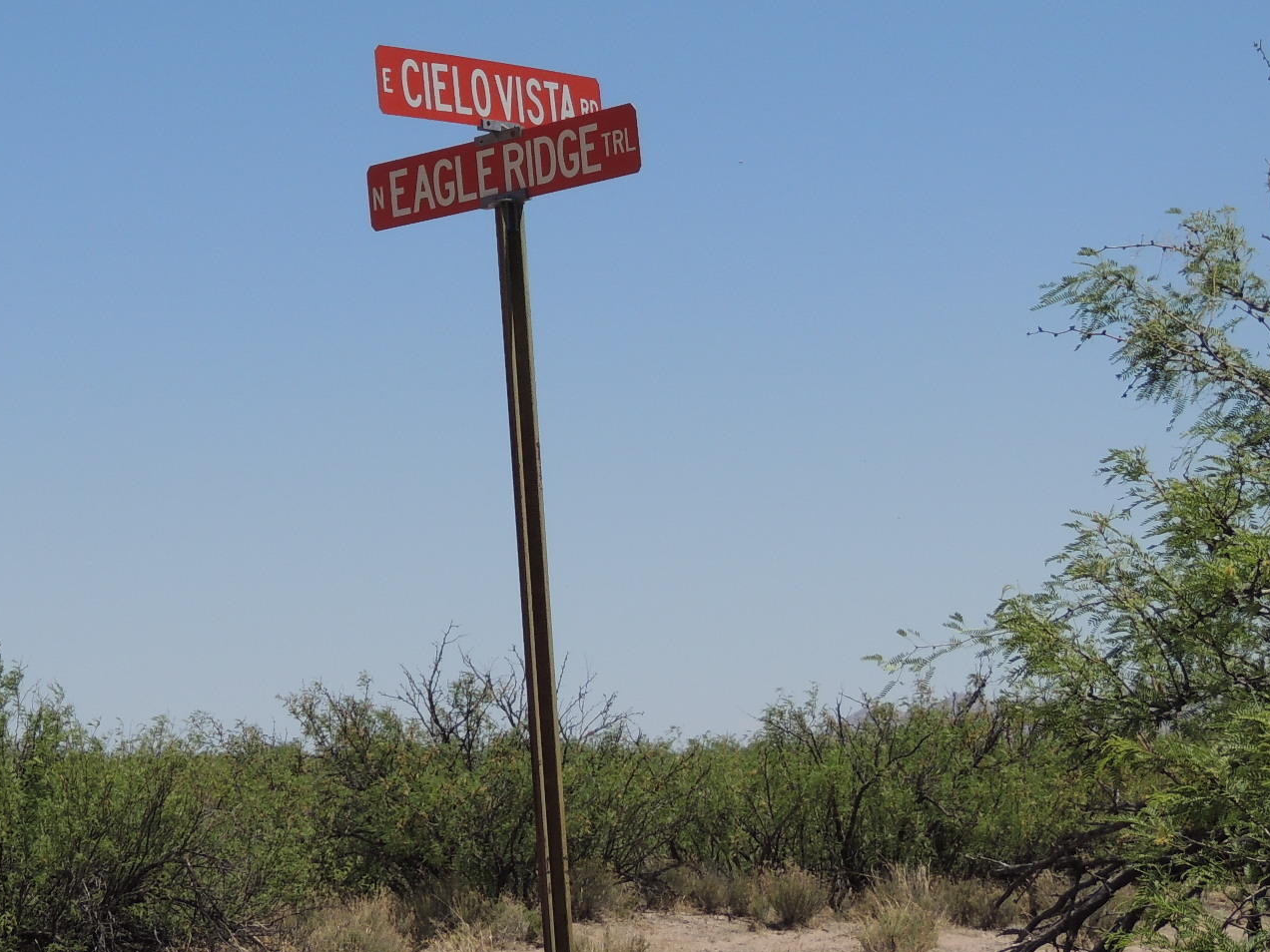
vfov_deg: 11.8
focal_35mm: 125
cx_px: 371
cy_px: 204
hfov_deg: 15.7
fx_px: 4586
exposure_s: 1/1600
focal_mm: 12.4
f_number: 3.9
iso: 100
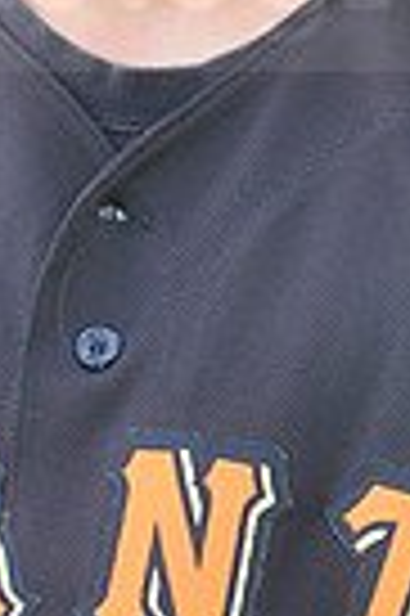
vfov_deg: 2.4
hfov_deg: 1.6
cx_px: 167
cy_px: -72
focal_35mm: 848
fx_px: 14522
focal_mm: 200
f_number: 4.5
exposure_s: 1/160
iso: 200
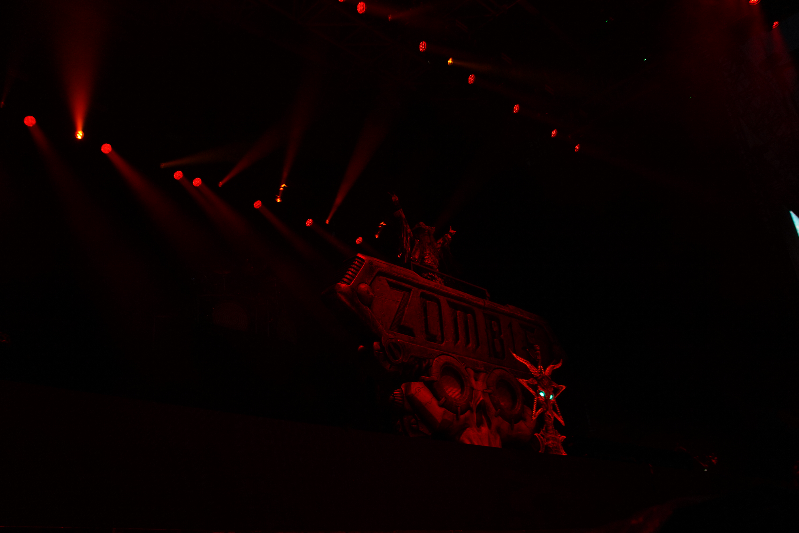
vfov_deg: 42.3
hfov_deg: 60.3
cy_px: 266
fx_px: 688
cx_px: 400
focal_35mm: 31
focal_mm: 31
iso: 640
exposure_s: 1/125
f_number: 4
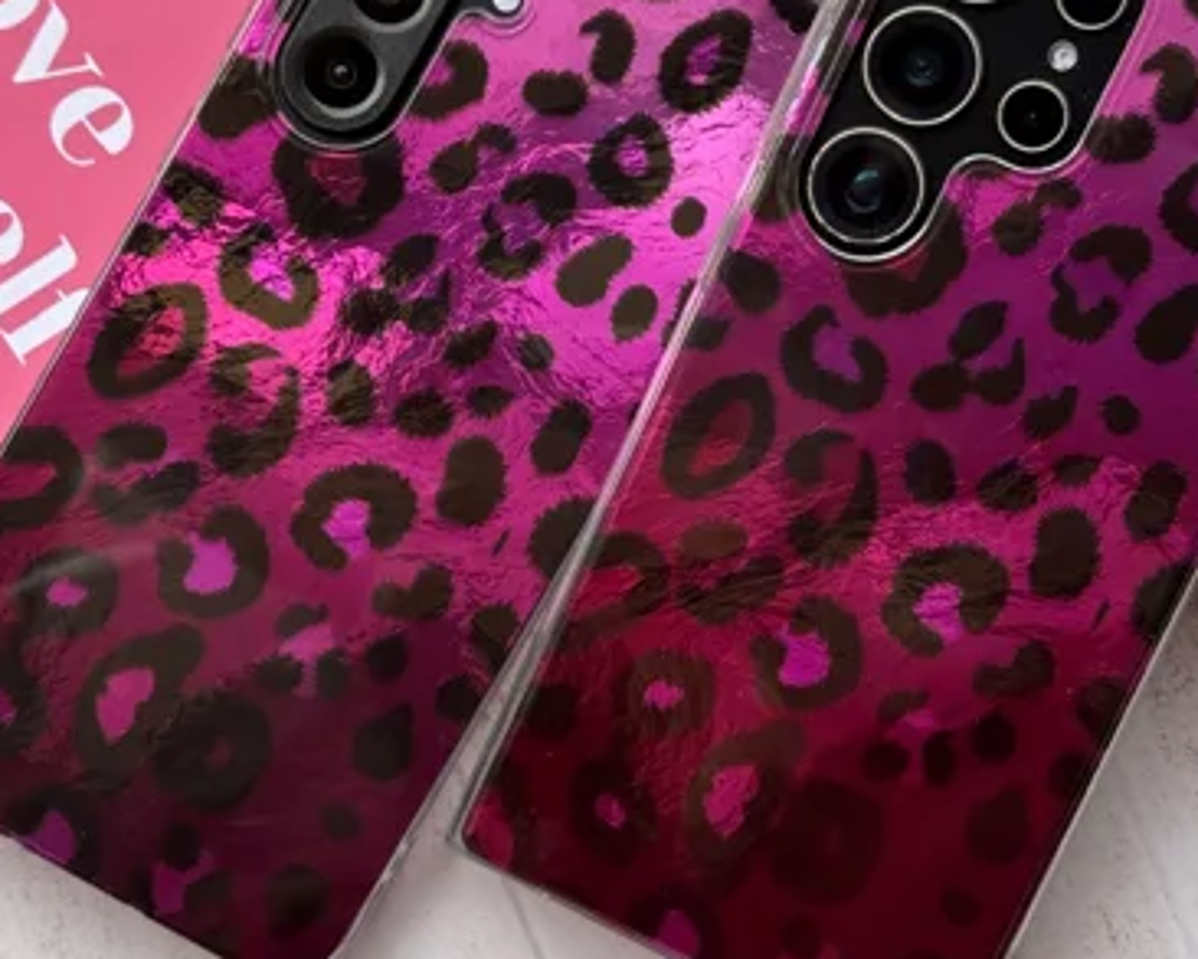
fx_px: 2908
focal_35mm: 82
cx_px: 697
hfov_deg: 23.3
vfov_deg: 18.7
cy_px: 439
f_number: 1.78
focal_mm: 6.76
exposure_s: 1/1085
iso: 80
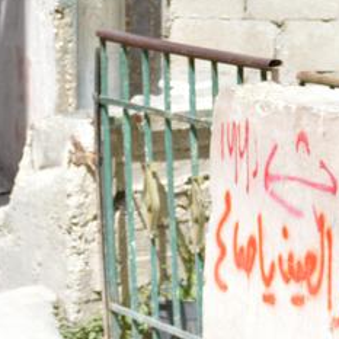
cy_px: 188
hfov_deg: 8.2
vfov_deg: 8.3
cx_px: 401
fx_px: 2330
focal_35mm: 210
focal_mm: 55
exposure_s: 1/320
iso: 100
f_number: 5
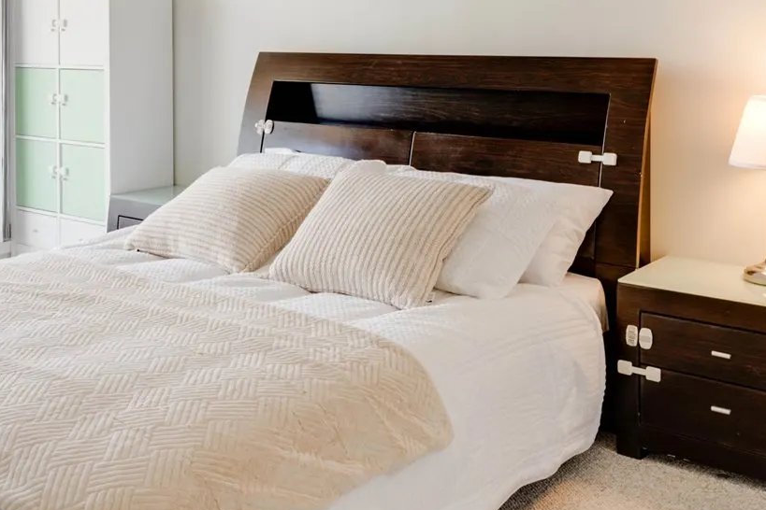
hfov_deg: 43.4
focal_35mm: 45
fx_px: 957
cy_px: 67
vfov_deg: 28.9
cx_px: 305
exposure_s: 1/160
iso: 100
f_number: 6.3
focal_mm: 12
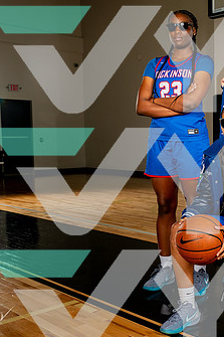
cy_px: 182
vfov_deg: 38.2
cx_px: 245
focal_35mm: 52
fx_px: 486
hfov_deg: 24.3
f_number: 8
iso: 250
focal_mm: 30
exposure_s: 1/400
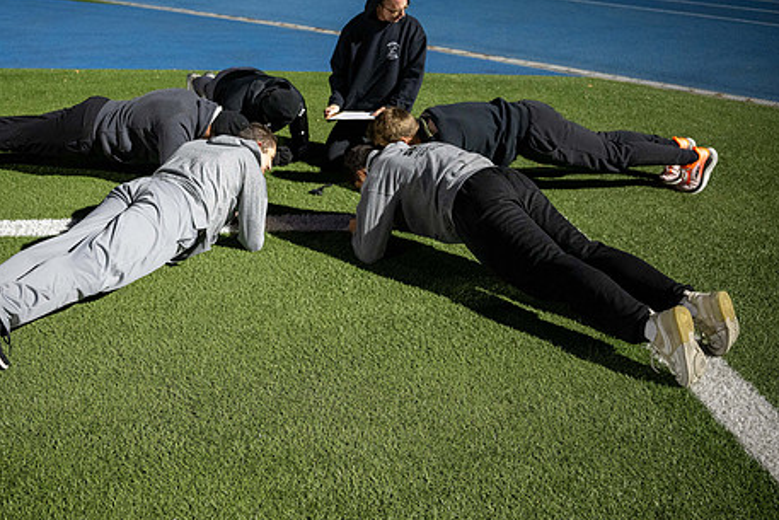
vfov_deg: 33.3
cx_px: 298
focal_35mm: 40
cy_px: 207
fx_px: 866
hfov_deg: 48.1
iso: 2000
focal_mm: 31.5
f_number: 2.8
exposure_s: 1/200
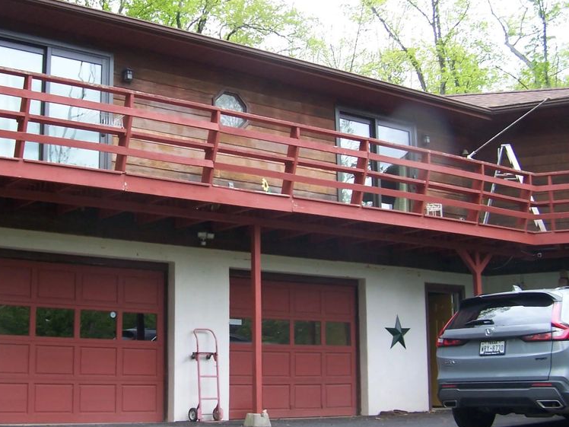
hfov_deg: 36.6
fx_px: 855
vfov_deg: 28.0
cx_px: 211
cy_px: 194
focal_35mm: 52
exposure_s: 1/200
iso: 80
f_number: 2.8
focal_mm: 6.3
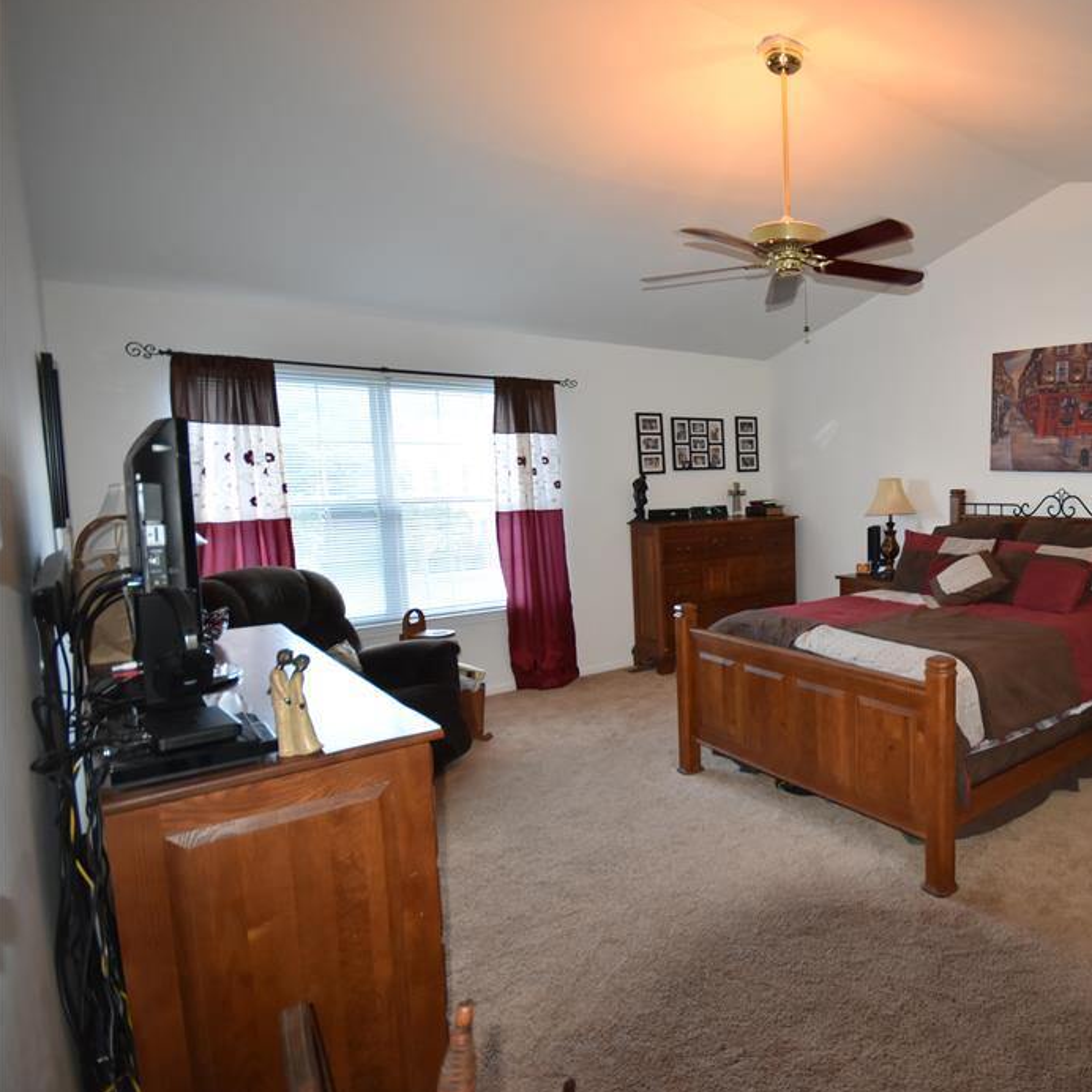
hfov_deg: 68.6
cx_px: 852
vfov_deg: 74.8
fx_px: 714
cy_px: 537
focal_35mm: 20
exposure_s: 1/60
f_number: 4
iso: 800
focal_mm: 10
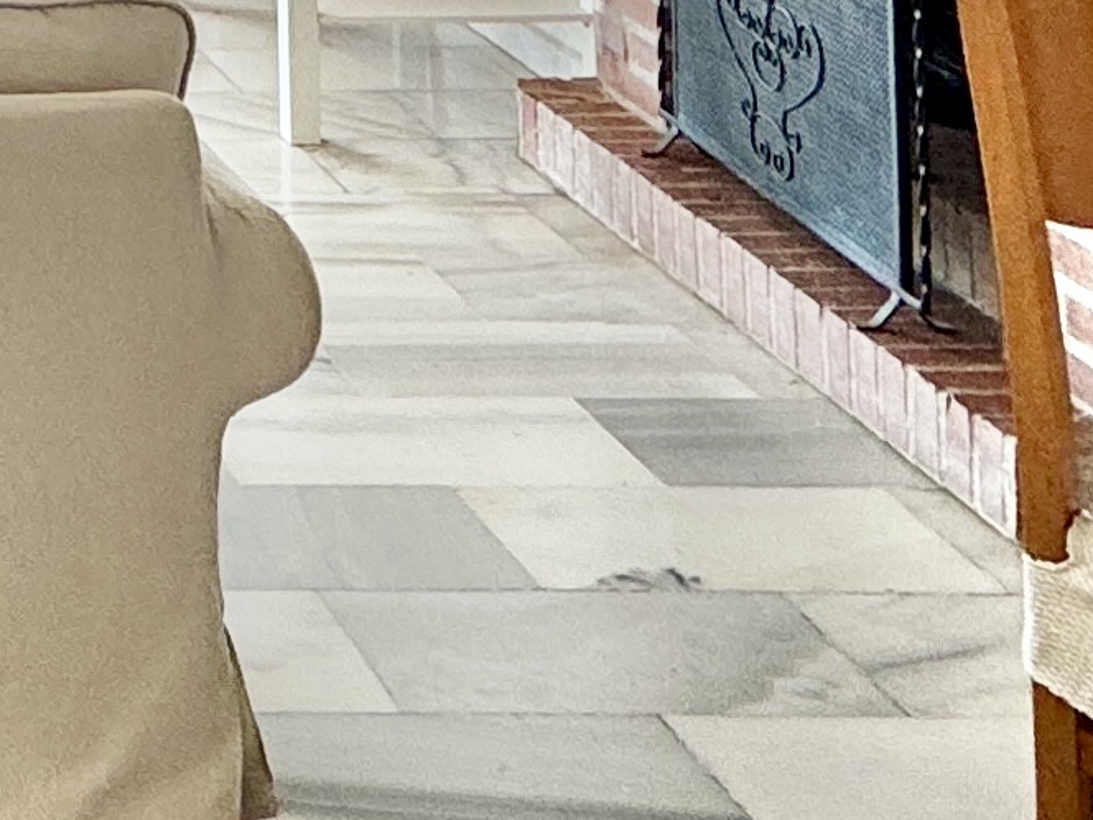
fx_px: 2684
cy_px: -784
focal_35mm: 85
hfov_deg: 18.9
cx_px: -741
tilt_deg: +1.2
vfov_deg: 14.6
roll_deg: +0.6
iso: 40
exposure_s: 1/132
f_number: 2.2
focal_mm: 2.22
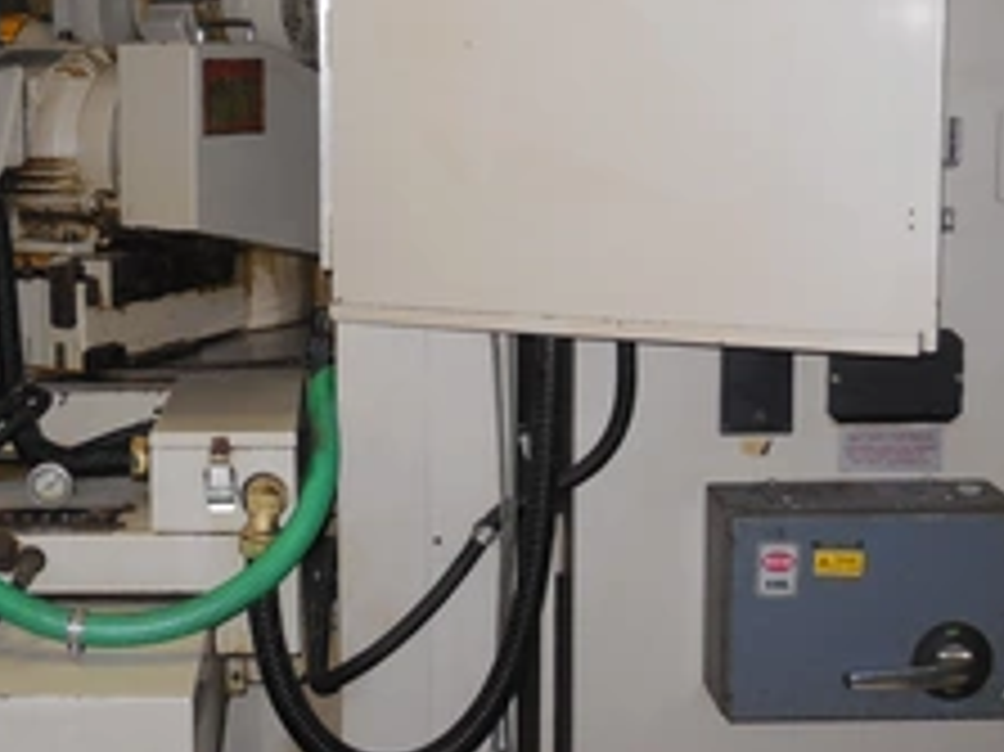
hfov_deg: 31.5
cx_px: 338
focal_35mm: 61
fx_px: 1768
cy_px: 230
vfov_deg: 23.9
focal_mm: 6.1
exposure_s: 1/30
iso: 320
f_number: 3.4
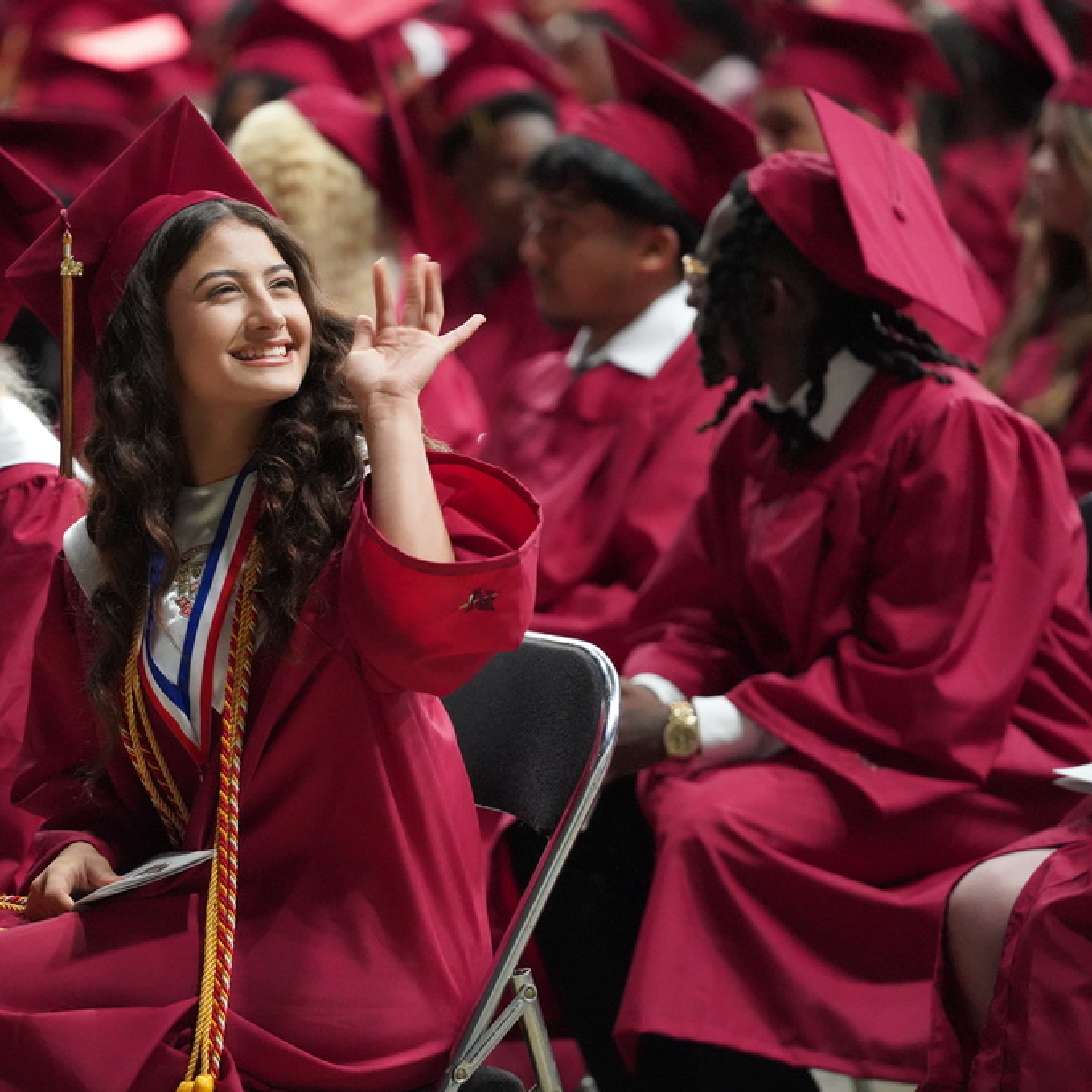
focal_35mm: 223
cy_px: 546
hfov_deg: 7.8
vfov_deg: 7.8
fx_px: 7959
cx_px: 402
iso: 12800
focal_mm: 174
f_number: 3.2
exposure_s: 1/200
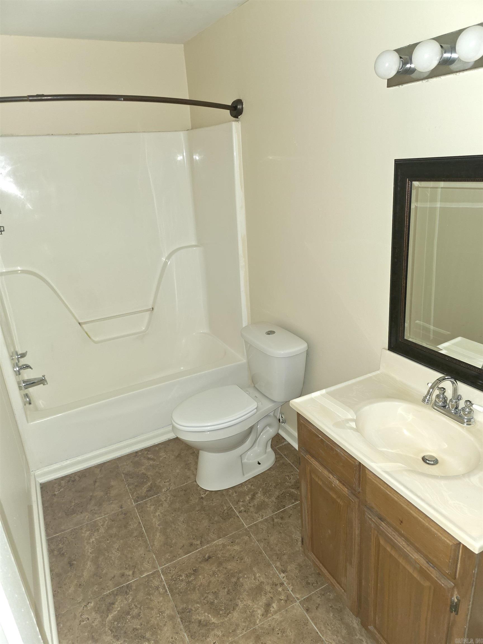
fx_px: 428
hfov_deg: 58.9
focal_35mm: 23
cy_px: 322
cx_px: 242
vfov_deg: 73.9
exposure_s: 1/12
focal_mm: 6.3
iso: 200
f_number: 1.7
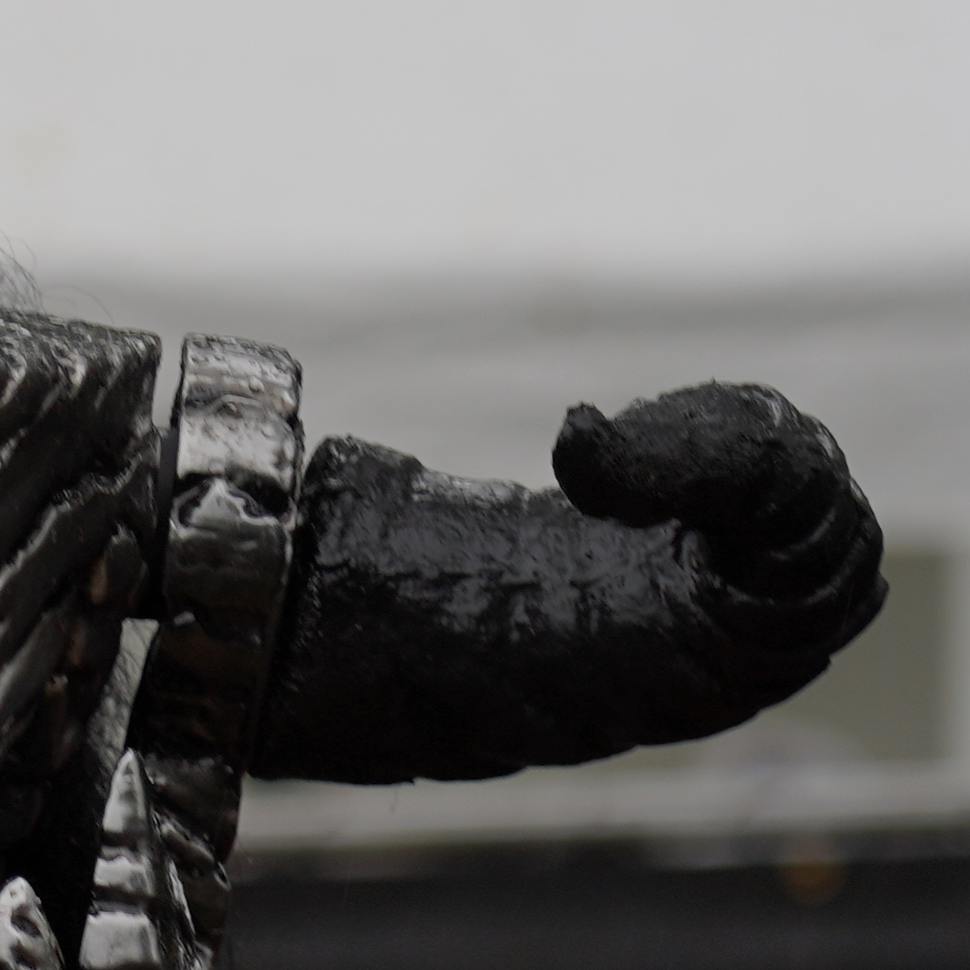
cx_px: -262
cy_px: 975
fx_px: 15883
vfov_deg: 3.5
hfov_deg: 3.5
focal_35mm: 501
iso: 100
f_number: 4.5
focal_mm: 105
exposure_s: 1/160
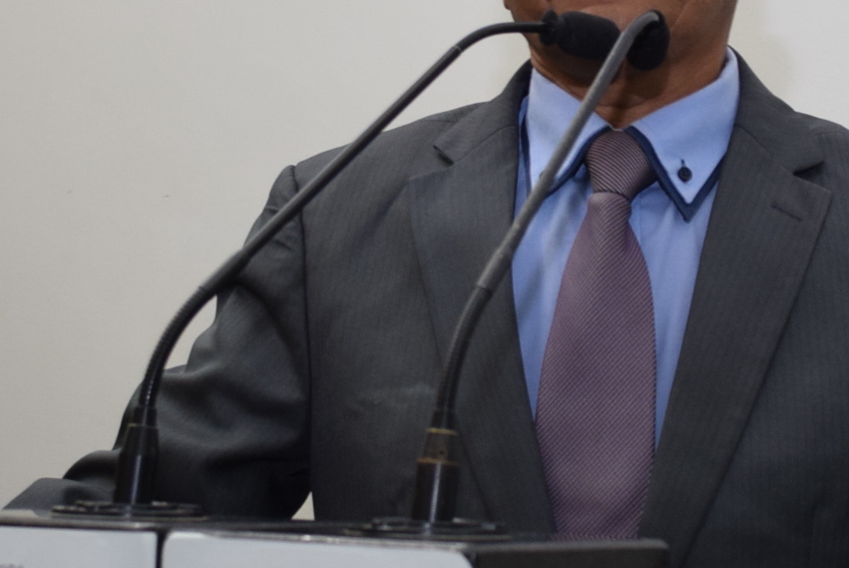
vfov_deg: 11.8
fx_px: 2738
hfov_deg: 17.5
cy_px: 313
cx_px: 683
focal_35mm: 116
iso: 500
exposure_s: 1/60
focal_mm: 22
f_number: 4
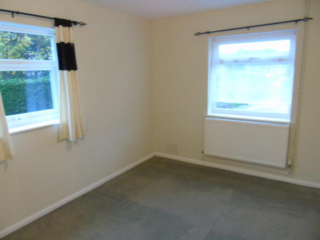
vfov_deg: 54.9
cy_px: 120
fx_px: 231
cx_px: 160
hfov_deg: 69.4
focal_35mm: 25
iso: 400
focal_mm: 4.4
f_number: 3.4
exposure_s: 1/10
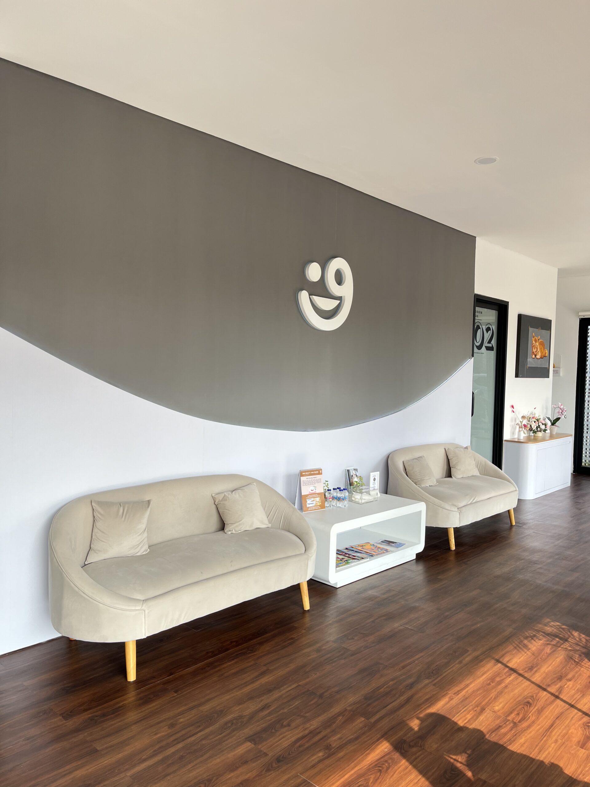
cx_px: 295
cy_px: 394
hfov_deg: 53.1
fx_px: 591
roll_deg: -1.3
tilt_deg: -2.1
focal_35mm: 26
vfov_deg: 67.3
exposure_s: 1/142
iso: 32
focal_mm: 5.1
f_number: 1.6
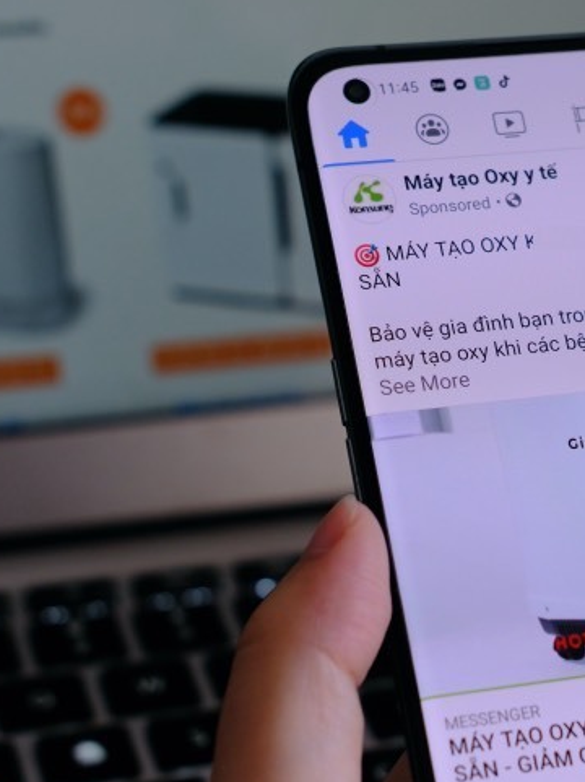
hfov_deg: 13.7
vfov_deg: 18.6
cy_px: 431
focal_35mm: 106
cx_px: 582
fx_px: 2392
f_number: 4
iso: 800
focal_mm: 35
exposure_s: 1/60
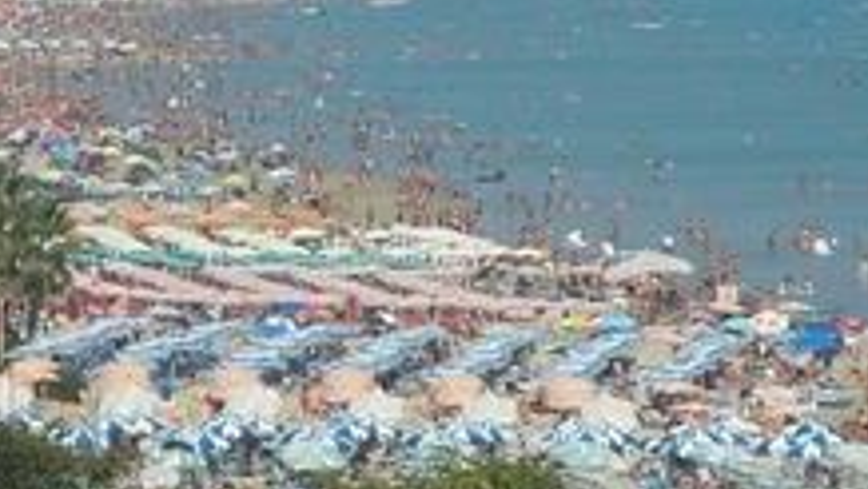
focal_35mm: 650
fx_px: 14971
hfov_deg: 3.3
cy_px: 254
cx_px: 342
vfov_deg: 1.9
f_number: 5.5
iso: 80
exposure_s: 1/500
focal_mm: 38.6
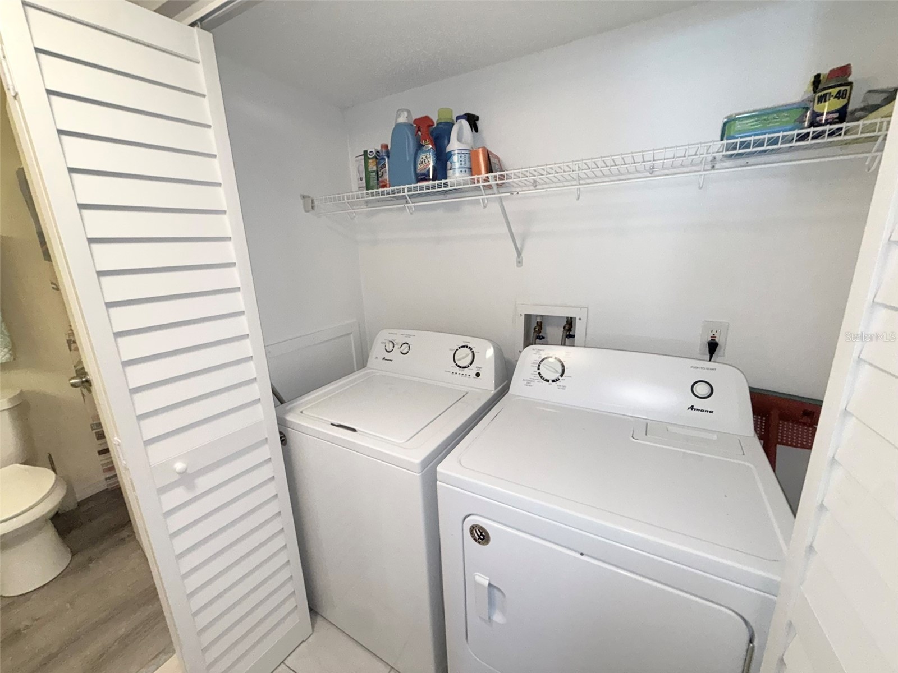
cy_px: 336
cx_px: 449
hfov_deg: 102.1
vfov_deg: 85.7
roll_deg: +1.7
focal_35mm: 14
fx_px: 363
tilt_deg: -14.0
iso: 640
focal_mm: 2.22
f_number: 2.2
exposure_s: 1/120
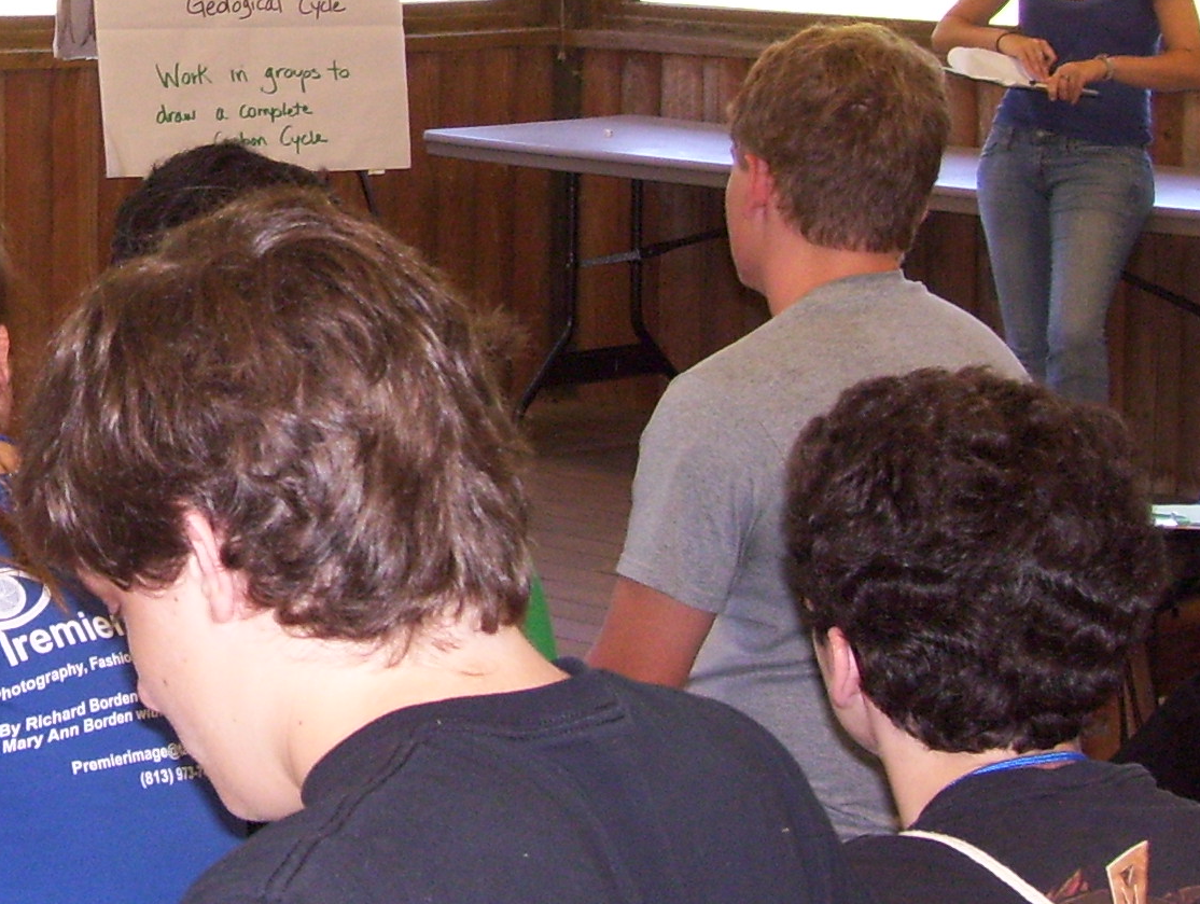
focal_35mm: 115
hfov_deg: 16.6
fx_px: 3993
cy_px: 163
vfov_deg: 12.8
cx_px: -71
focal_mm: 7.6
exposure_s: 1/60
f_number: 3
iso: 200
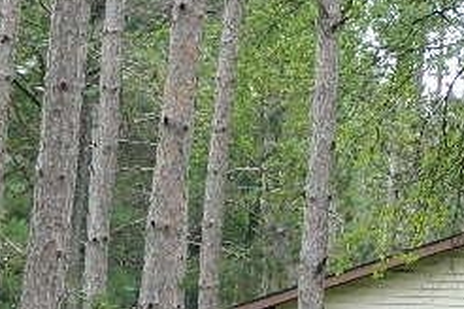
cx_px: 811
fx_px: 3905
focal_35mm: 303
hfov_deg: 6.7
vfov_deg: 4.5
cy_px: 318
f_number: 4
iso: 110
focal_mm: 12.6
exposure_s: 1/50
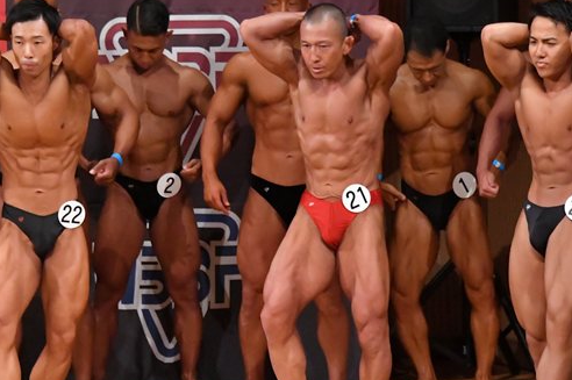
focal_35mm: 402
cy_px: 228
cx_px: 262
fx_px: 6381
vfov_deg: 3.4
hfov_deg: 5.1
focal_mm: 170
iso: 10000
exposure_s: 1/400
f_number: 5.6
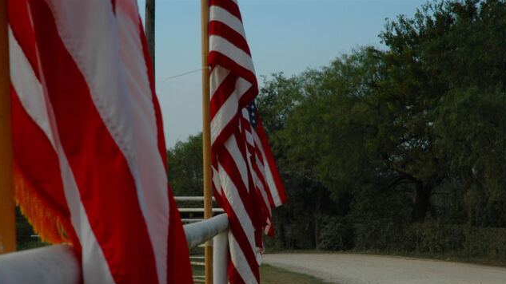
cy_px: 169
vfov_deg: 10.9
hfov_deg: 19.3
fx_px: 1489
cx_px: 253
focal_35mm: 111
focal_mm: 70
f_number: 22
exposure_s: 1/100
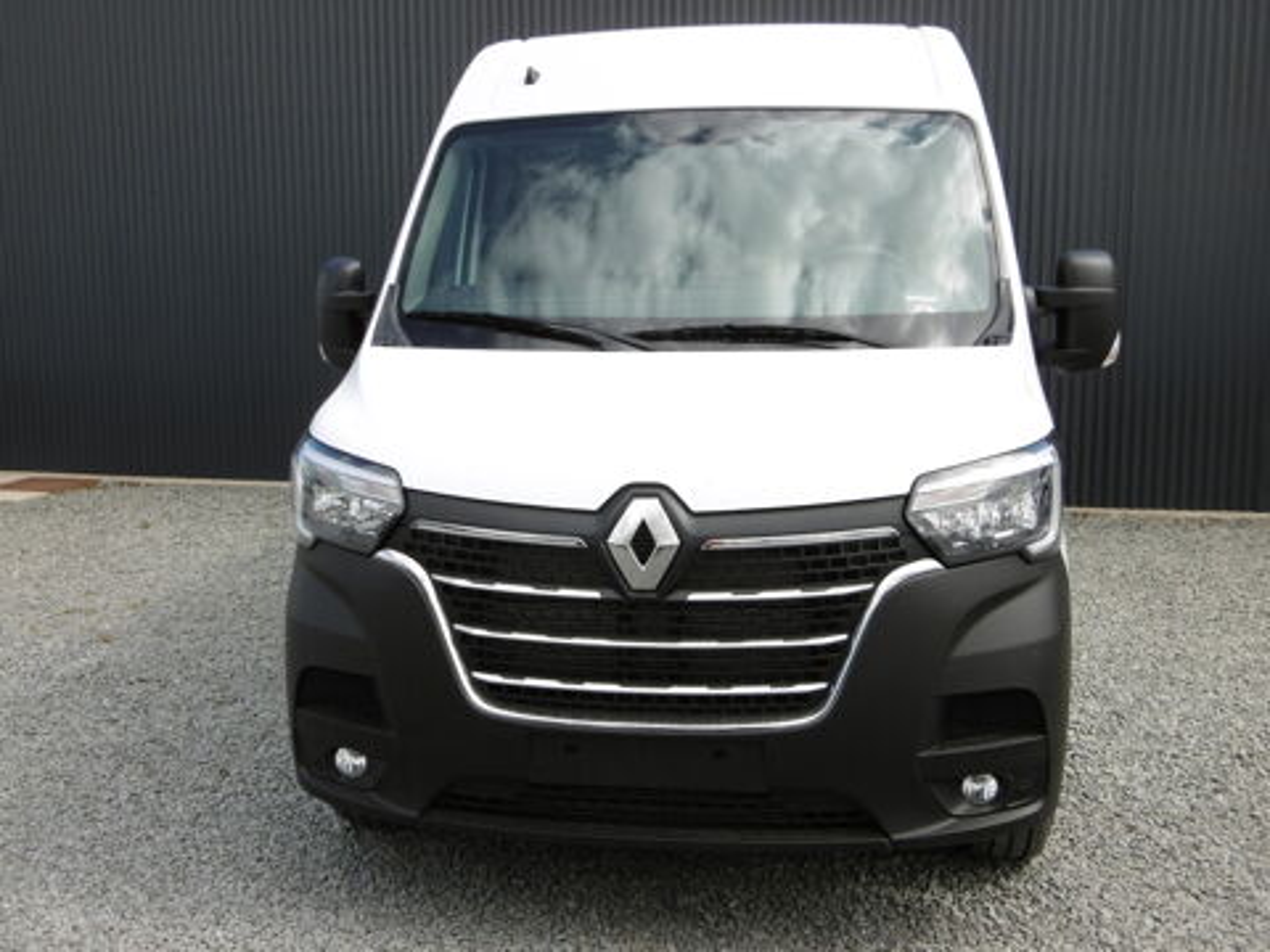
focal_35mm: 38
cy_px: 476
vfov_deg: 37.7
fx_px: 1394
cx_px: 635
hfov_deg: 49.0
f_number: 3.7
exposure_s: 1/400
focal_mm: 6.8
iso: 100
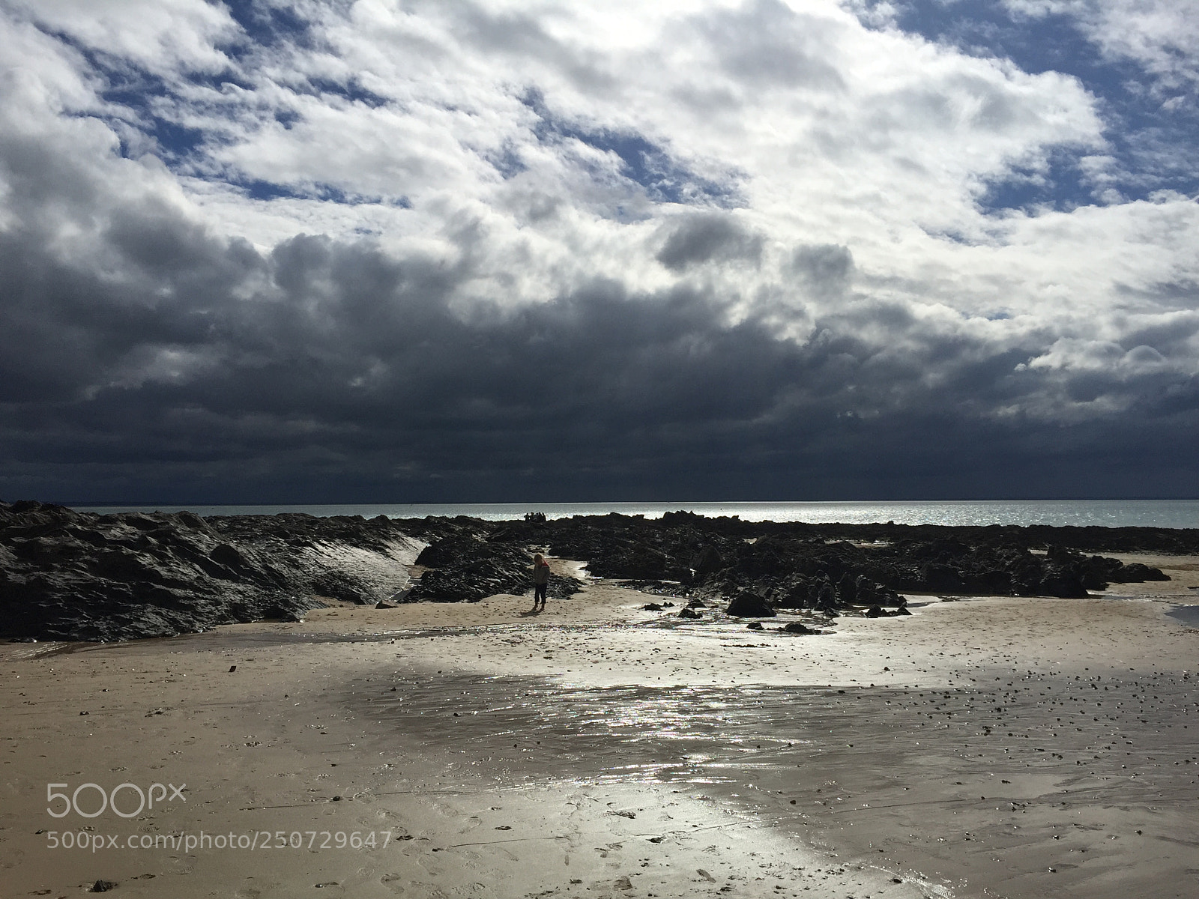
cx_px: 600
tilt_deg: +3.6
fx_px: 1004
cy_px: 450
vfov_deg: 48.2
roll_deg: -0.1
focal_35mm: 29
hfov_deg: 61.7
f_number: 2.2
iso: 32
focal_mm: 4.15
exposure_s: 1/13333
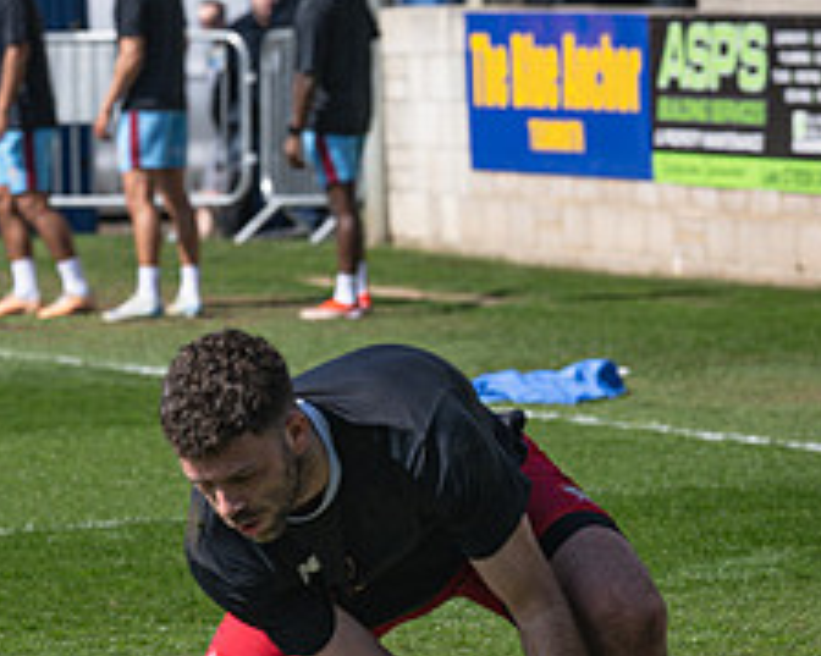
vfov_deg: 3.7
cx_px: 104
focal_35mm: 420
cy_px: 599
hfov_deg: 4.6
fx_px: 10201
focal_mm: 135
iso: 200
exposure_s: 1/1600
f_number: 5
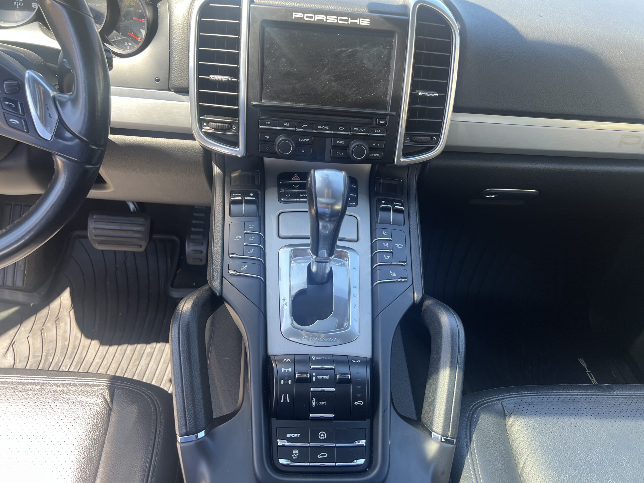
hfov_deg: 67.3
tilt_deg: -36.0
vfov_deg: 53.1
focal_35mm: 26
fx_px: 484
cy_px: 242
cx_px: 322
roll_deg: -6.4
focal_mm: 5.7
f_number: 1.5
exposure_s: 1/121
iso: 50
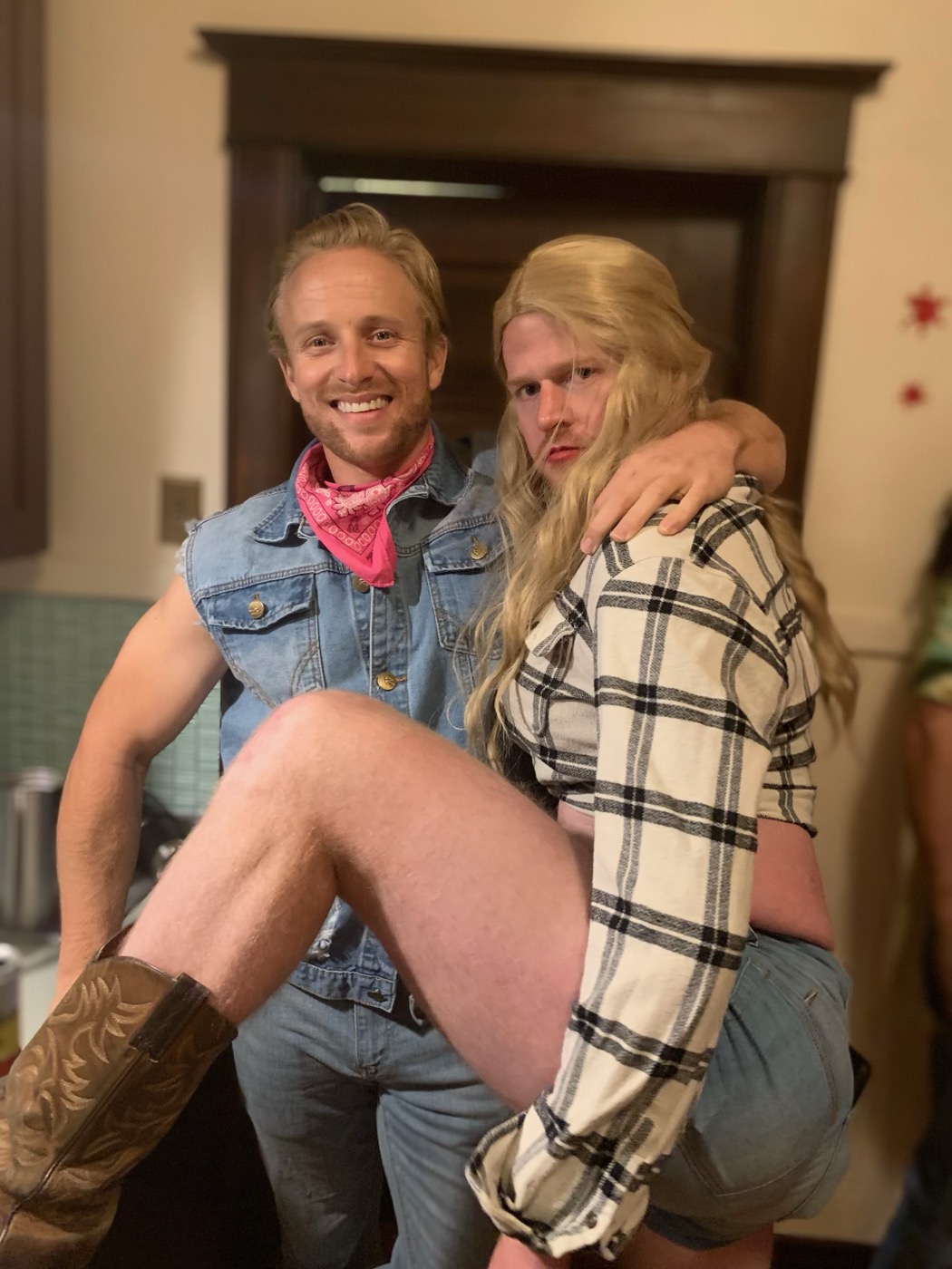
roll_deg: -3.1
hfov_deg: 53.1
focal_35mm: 26
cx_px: 476
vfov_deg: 67.3
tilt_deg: -9.5
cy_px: 634
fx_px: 953
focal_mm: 4.25
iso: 640
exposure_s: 1/30
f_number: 1.8
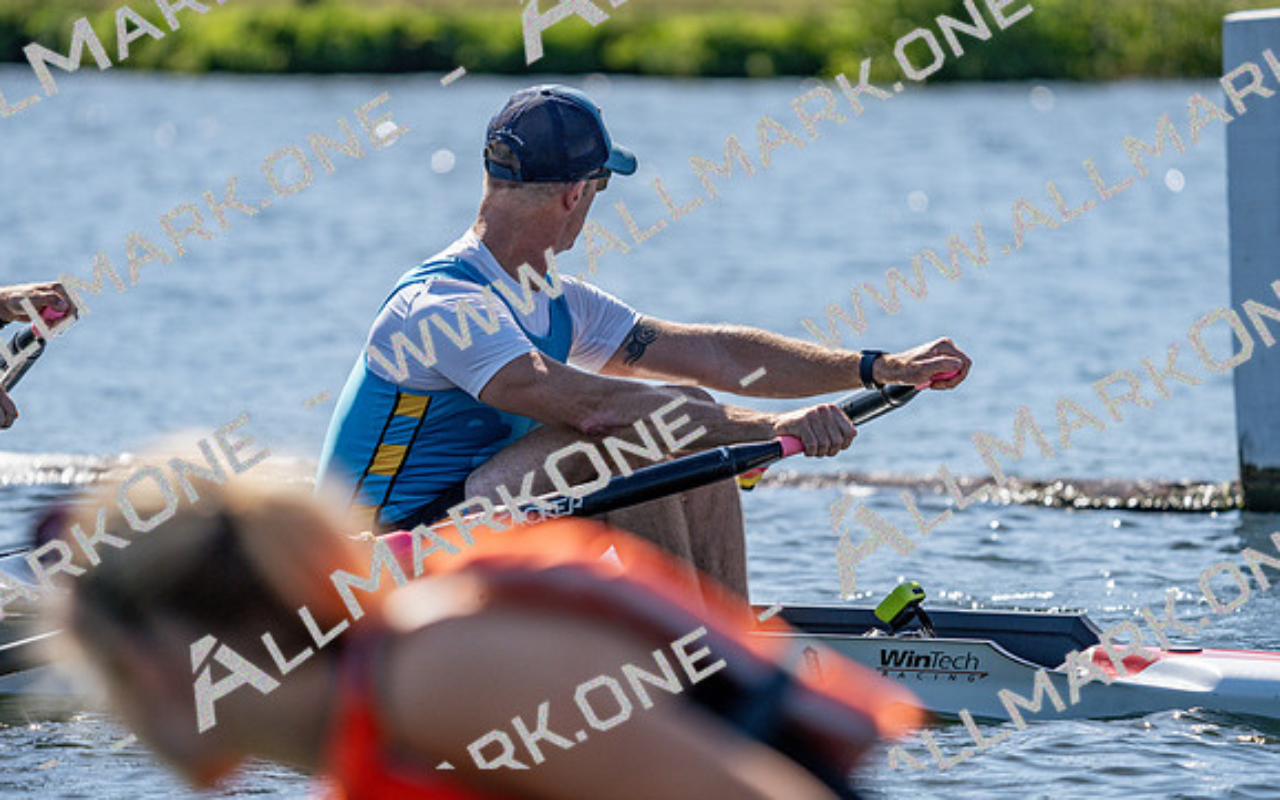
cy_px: 389
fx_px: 12381
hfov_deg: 5.9
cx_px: 640
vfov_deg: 3.7
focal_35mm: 355
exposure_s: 1/2000
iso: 320
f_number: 6.3
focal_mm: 347
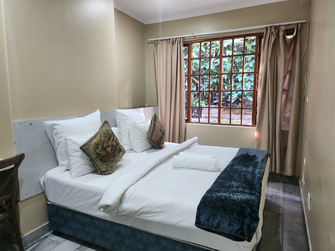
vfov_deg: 56.8
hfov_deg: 71.6
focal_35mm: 24
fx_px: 232
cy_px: 126
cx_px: 168
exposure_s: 1/100
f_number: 1.8
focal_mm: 5
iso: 800
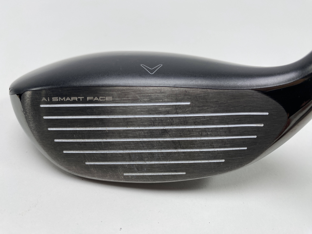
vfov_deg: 54.9
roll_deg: -6.7
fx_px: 225
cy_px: 117
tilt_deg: -41.4
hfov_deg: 69.4
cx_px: 156
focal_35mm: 25
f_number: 1.8
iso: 32
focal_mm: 4.25
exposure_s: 1/208
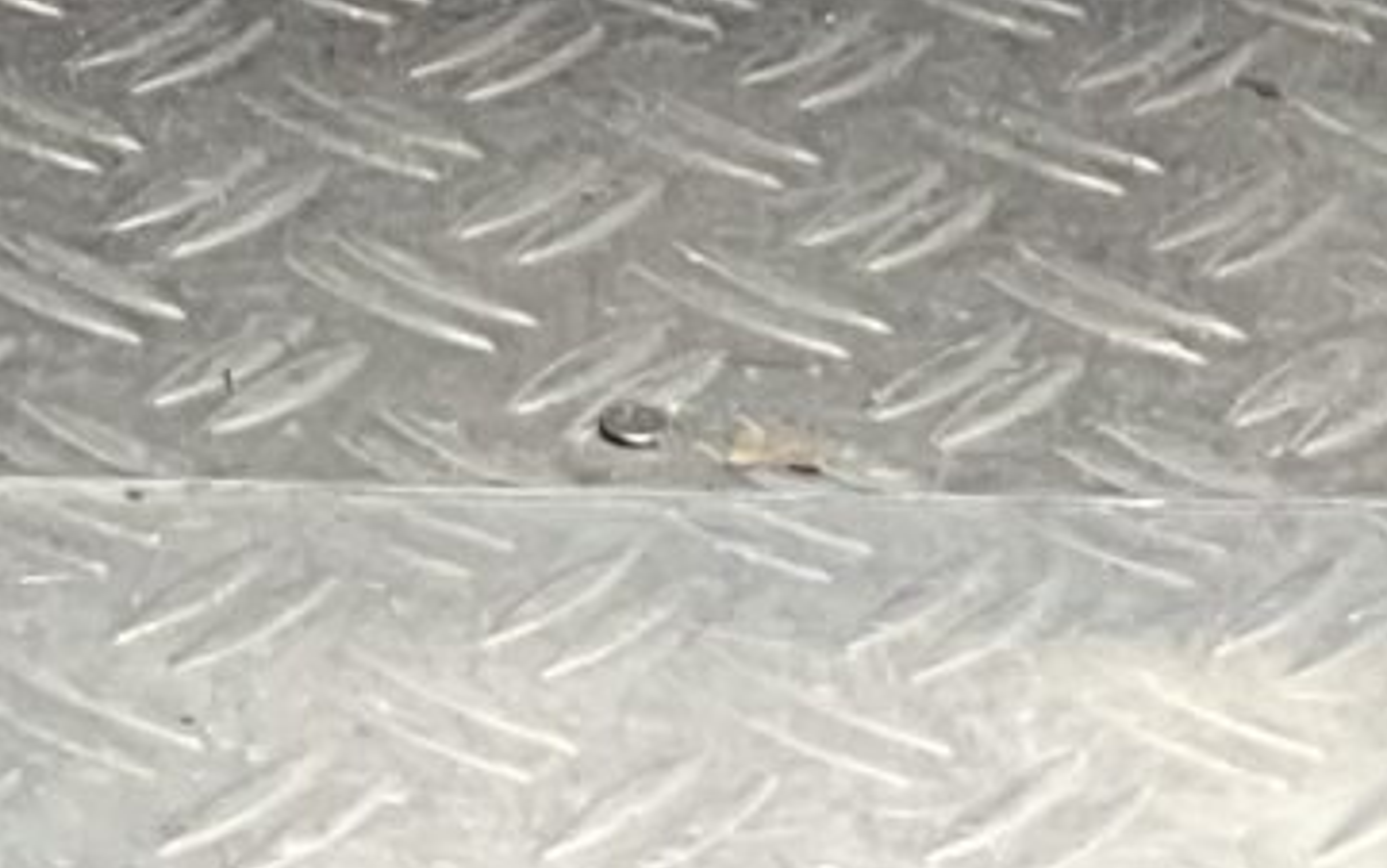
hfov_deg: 9.2
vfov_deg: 5.3
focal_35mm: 218
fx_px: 8244
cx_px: -987
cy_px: -2735
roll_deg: -1.1
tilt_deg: -6.8
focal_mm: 3
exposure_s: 1/286
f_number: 1.8
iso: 16
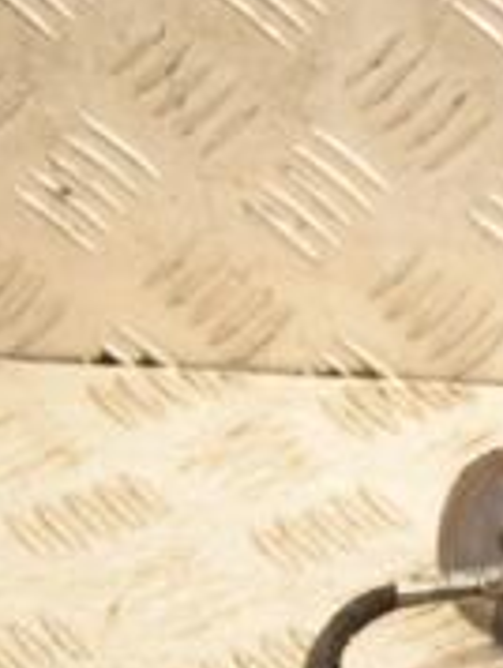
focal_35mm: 204
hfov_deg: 7.0
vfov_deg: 9.7
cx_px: 1111
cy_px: 375
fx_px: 3943
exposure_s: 1/200
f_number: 5
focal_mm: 42
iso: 800
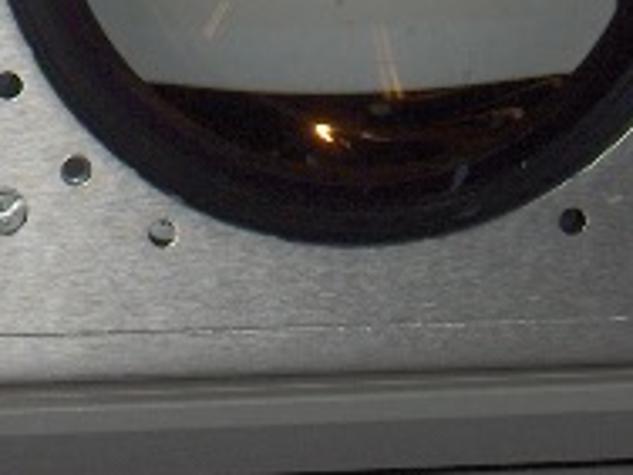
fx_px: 3420
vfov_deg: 7.9
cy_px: 20
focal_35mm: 187
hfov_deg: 10.4
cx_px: -138
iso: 100
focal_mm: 11.4
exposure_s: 1/90
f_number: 3.2
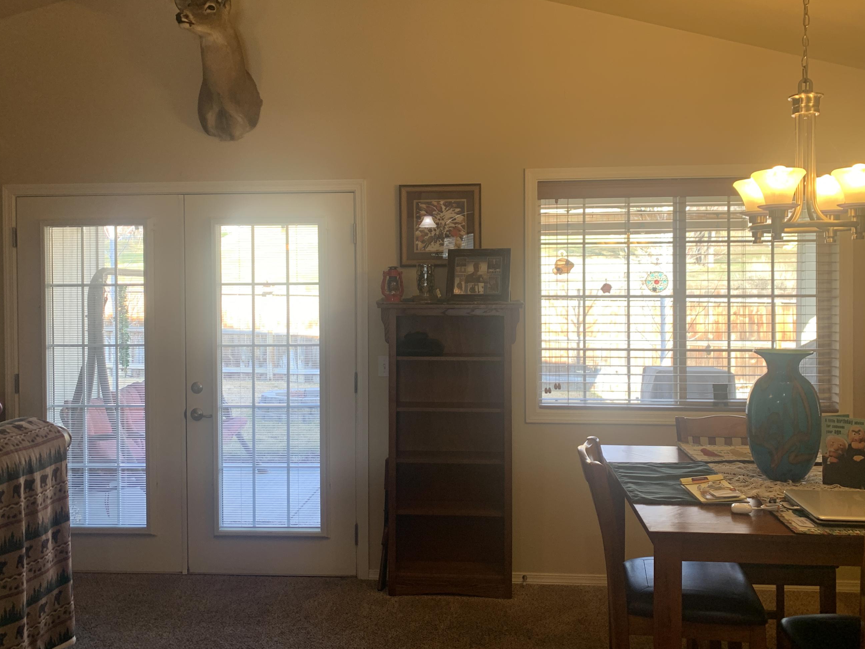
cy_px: 303
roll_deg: +0.6
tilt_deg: +0.0
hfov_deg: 60.0
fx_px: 750
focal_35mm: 30
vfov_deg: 46.8
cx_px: 441
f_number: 1.8
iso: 80
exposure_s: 1/120
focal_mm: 4.25
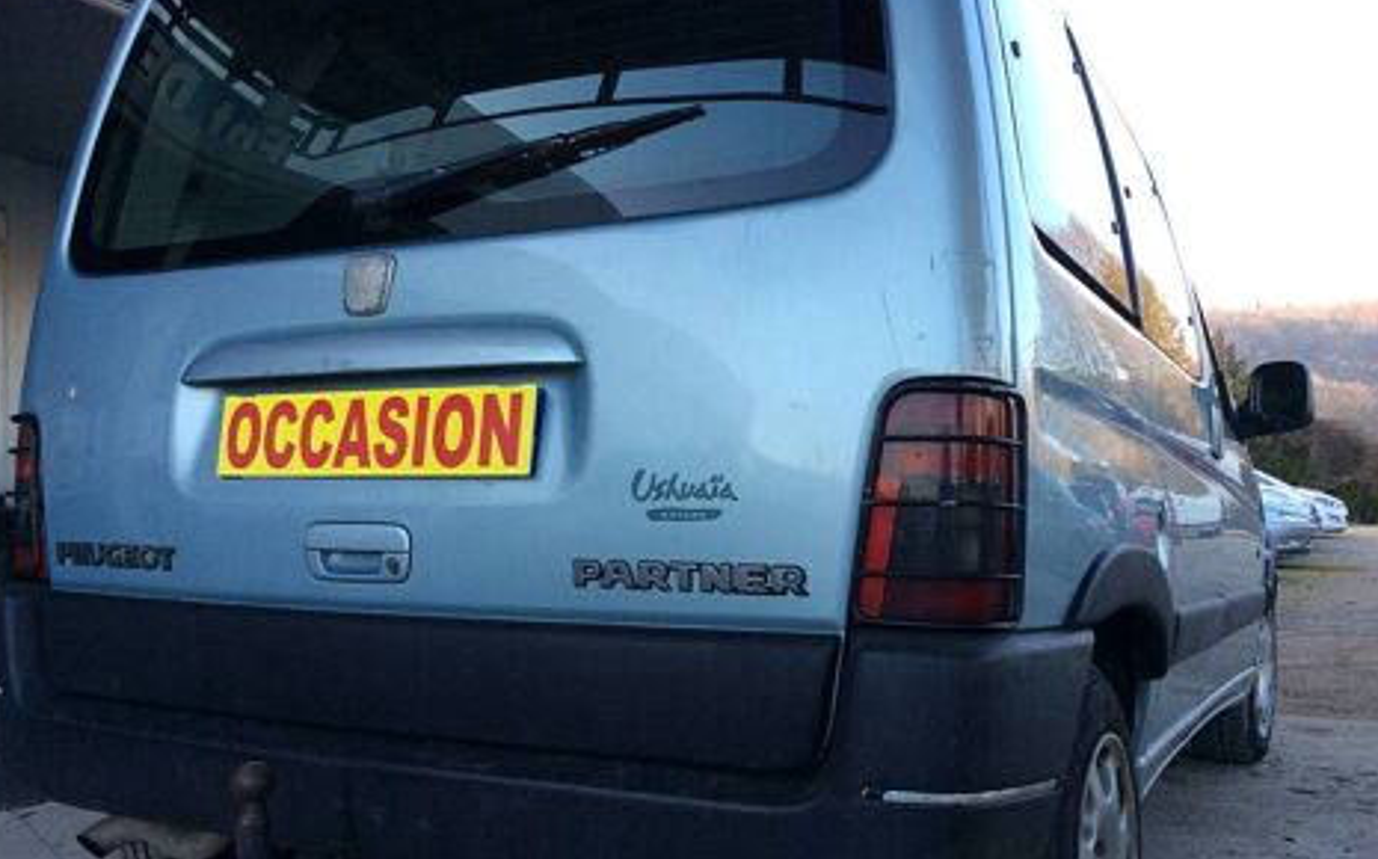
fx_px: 1314
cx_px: 670
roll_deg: +2.6
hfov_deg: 55.3
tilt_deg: +0.1
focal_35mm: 35
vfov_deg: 36.2
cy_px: 493
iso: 32
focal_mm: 3.3
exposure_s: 1/128
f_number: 2.4
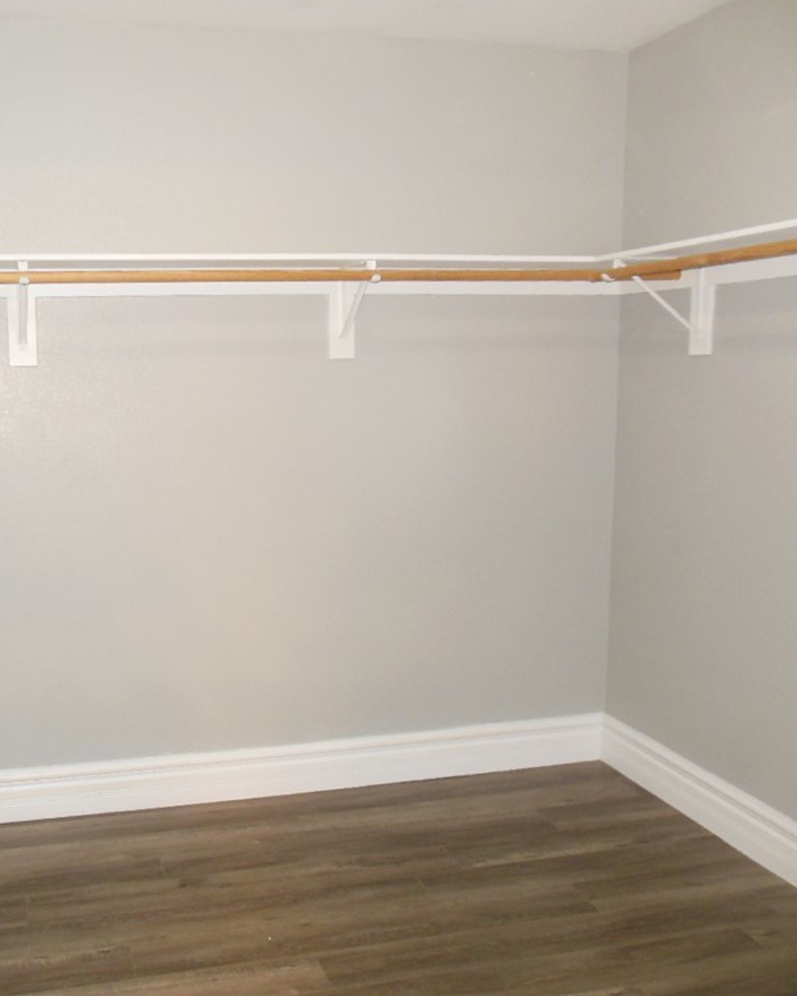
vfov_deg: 54.2
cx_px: 213
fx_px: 973
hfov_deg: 43.3
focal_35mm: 33
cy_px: 492
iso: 320
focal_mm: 4.5
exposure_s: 1/25
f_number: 3.2
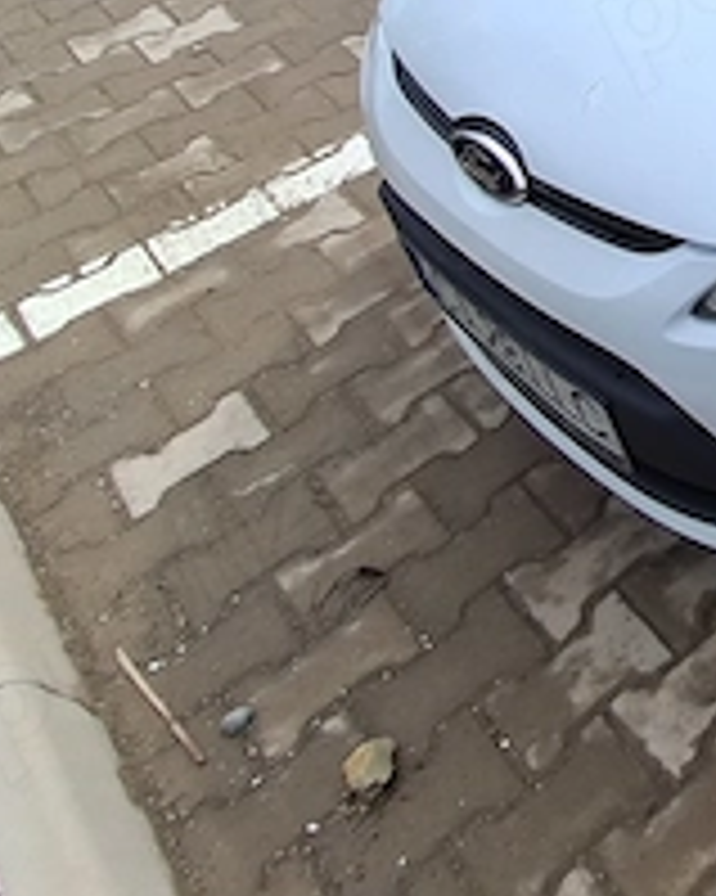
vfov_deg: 33.9
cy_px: -108
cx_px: 1198
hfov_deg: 22.7
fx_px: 1246
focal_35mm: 47
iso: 40
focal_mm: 1.64
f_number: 2.2
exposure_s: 1/1355
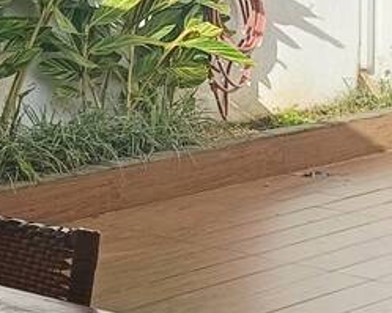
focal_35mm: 141
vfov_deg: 10.8
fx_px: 1635
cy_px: -46
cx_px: 228
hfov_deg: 13.7
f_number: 1.8
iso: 50
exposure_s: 1/837
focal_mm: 4.65
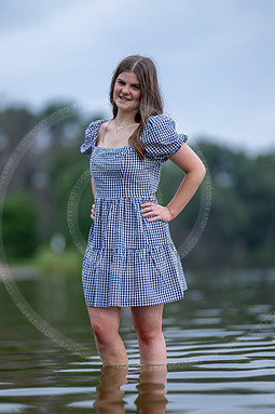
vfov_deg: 20.4
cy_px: 230
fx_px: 1147
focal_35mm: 100
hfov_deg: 13.7
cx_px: 137
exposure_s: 1/500
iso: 500
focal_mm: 85
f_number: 1.2
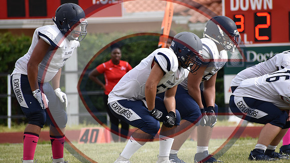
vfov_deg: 2.6
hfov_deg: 4.6
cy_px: 87
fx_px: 3646
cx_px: 145
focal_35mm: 474
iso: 400
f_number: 6.3
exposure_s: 1/1000
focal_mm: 300
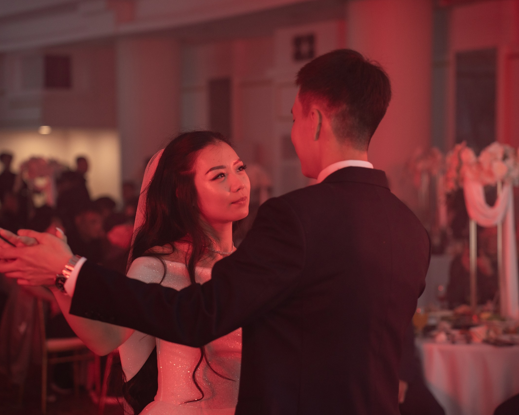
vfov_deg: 17.3
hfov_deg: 21.5
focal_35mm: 89
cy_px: 209
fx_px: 1367
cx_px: 269
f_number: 2.8
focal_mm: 75
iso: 1250
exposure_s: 1/200
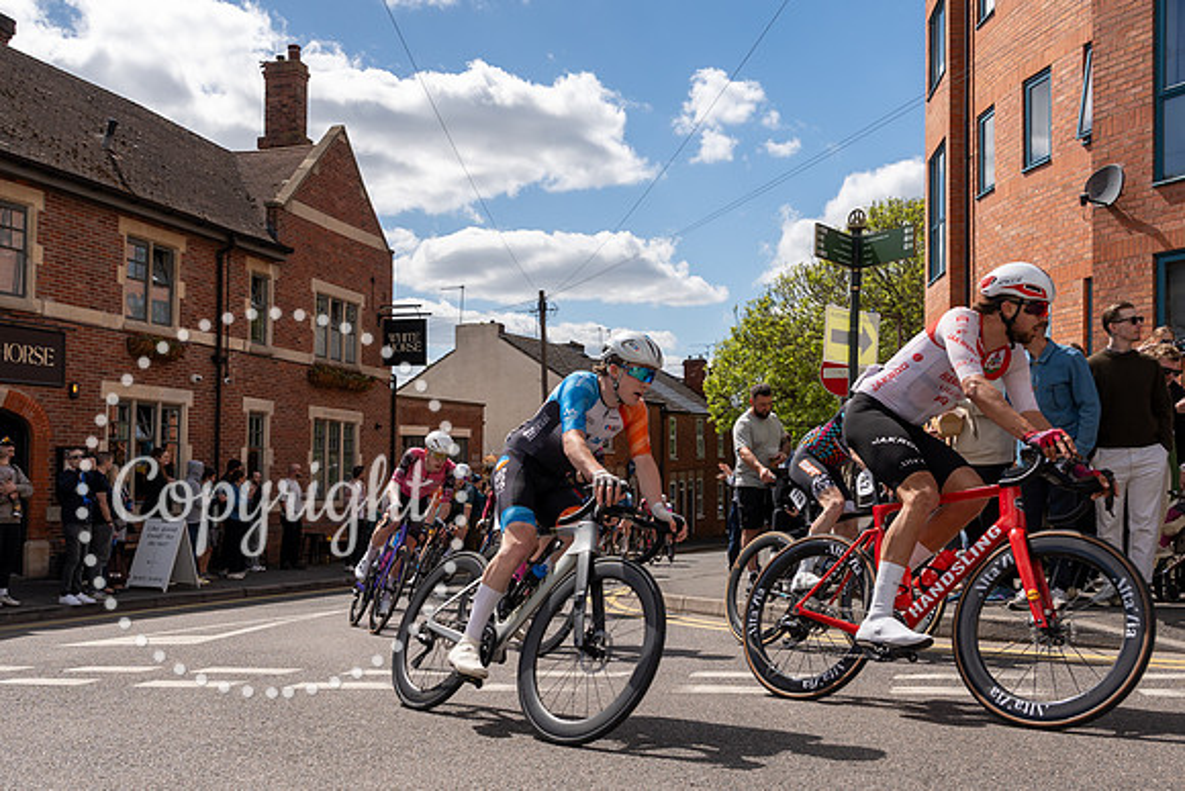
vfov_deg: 37.8
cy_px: 445
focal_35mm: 35
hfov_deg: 54.4
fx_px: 1152
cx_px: 563
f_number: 5
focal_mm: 25
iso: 125
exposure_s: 1/1000
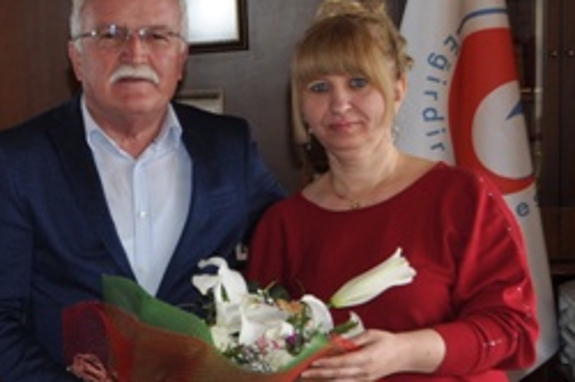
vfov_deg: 14.8
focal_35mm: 92
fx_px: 1468
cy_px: 222
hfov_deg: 21.0
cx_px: -67
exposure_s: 1/60
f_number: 3.8
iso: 250
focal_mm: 24
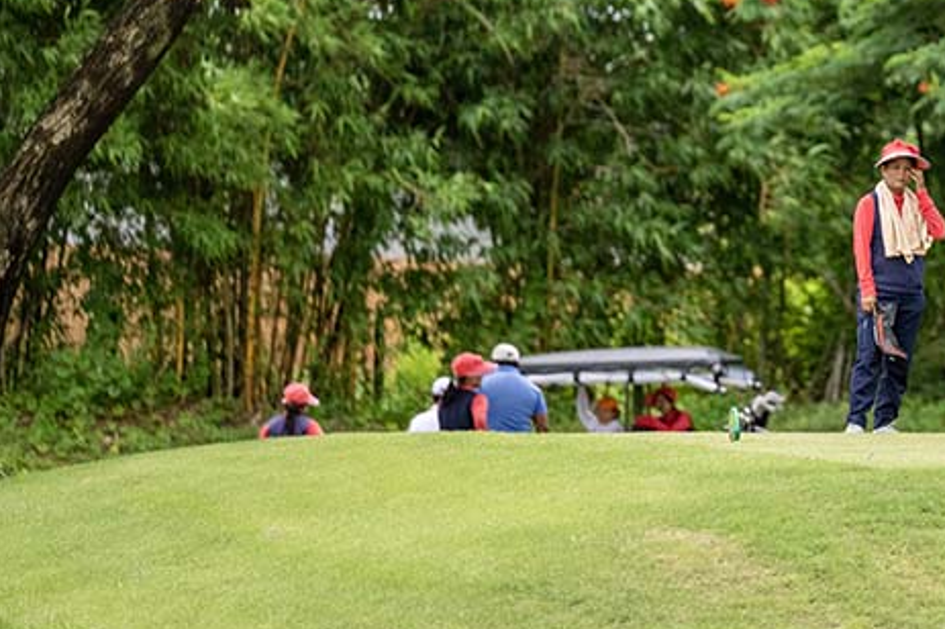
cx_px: 939
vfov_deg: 3.3
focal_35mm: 415
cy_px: 35
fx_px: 10886
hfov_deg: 5.0
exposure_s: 1/2000
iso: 1600
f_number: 2.8
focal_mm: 200
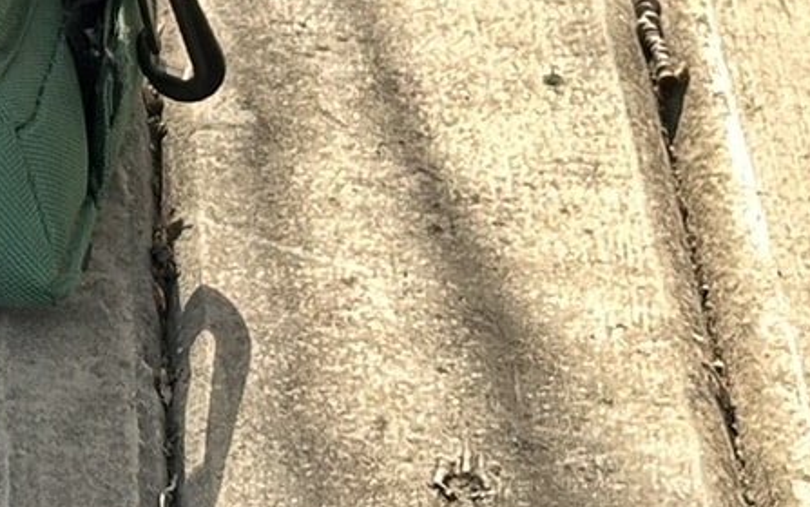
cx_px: -573
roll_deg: +4.9
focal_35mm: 233
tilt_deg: -21.3
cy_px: -601
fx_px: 5147
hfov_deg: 8.7
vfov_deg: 5.5
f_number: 1.78
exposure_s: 1/366
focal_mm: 6.86
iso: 64
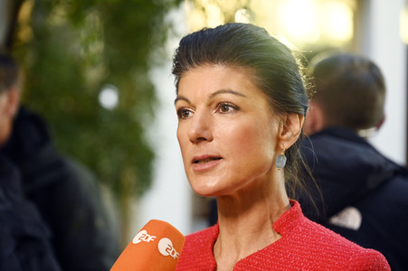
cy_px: 136
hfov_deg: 17.1
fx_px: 1359
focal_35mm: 120
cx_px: 204
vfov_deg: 11.4
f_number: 4.5
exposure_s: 1/320
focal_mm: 120
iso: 5000
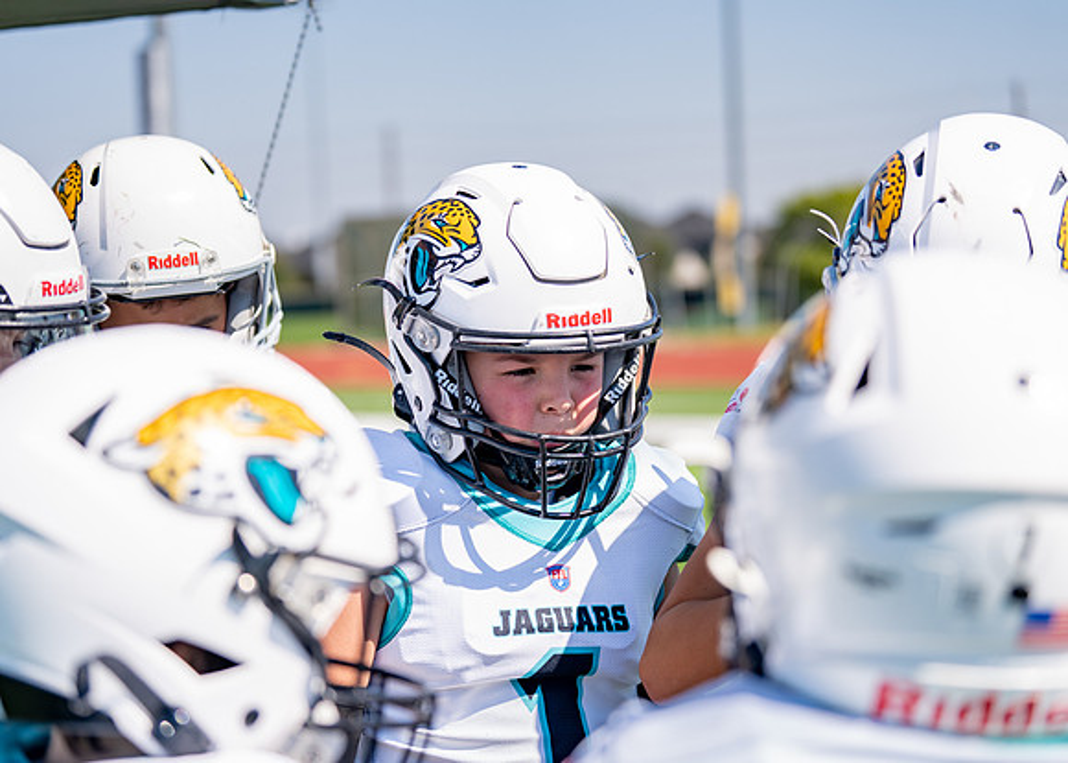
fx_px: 2311
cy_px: 382
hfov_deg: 26.0
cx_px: 534
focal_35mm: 76
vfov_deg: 18.7
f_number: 2.8
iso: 125
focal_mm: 70
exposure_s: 1/1600
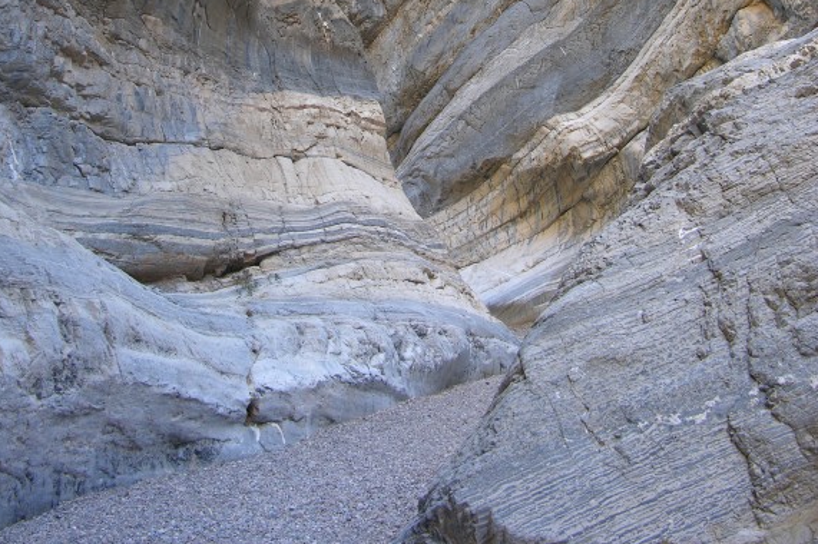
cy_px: 42
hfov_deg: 40.4
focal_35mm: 49
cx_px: 407
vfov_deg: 26.5
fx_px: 1113
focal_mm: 8.9
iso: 50
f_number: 2.8
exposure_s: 1/32.1
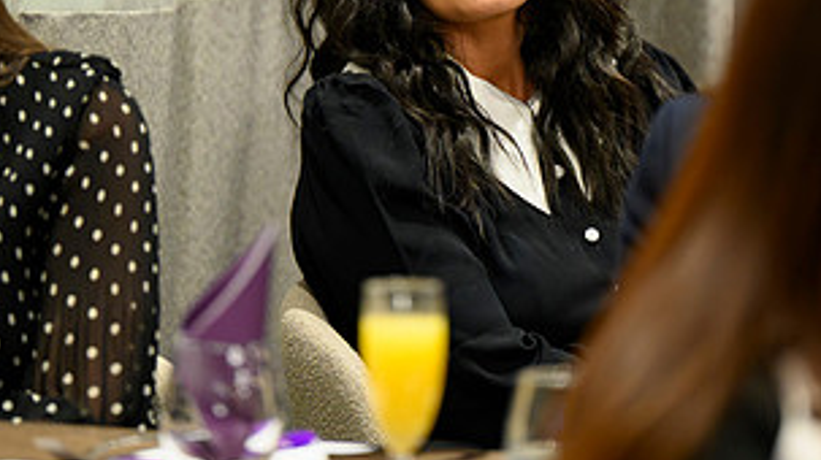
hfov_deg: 5.4
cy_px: 43
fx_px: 8746
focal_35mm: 402
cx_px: 417
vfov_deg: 3.0
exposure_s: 1/200
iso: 3200
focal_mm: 200
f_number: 2.8
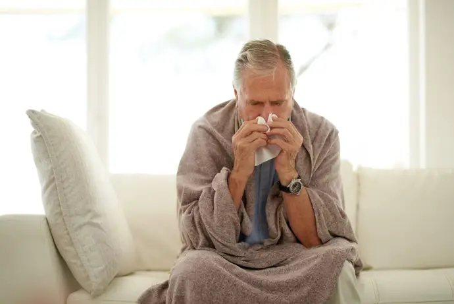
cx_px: 227
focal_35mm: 85
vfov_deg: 16.1
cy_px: 152
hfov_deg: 23.9
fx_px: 1073
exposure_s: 1/1000
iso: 320
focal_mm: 85
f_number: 1.6
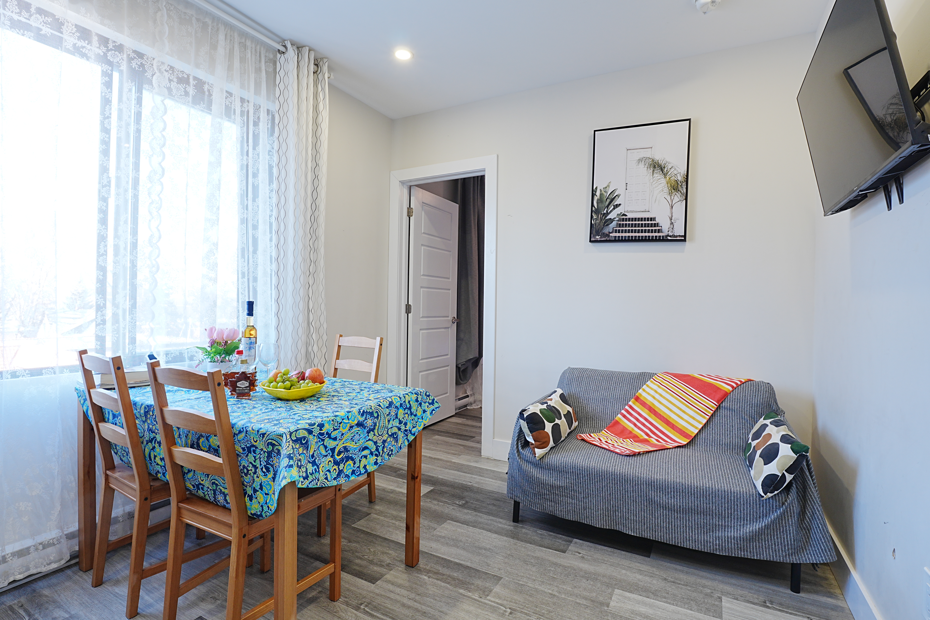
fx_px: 426
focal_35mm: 16
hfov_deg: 95.0
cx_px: 465
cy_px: 310
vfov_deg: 72.1
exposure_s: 1/6
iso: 100
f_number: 8
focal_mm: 11
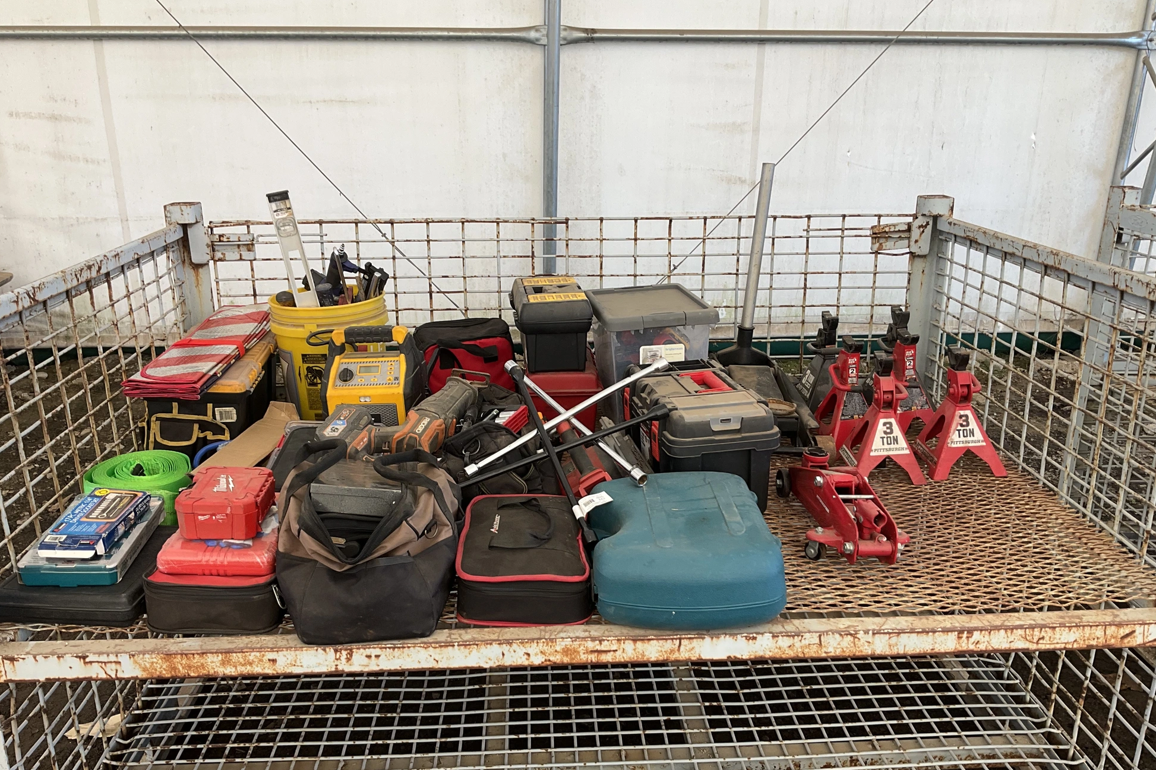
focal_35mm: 31
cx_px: 566
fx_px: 995
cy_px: 411
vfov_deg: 42.3
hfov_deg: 60.3
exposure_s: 1/122
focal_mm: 3
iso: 20
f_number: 1.8
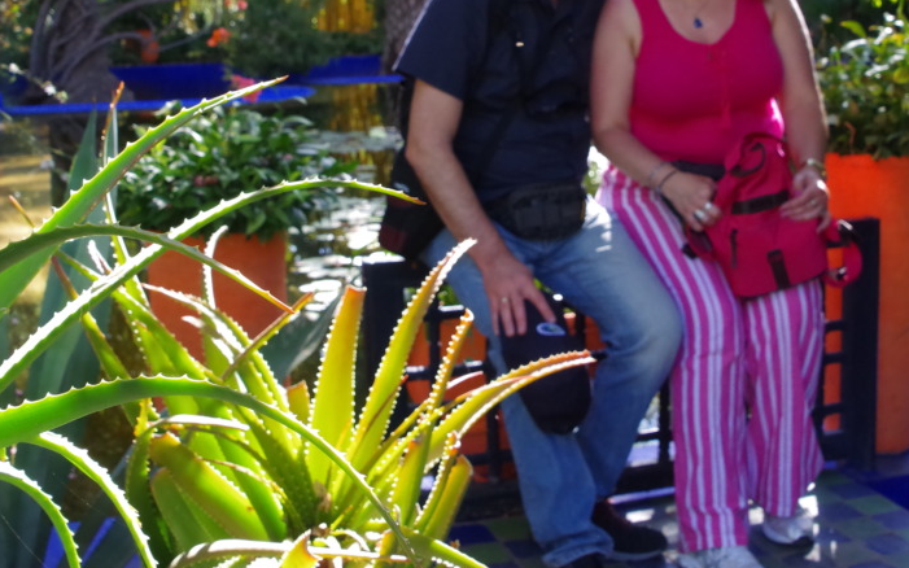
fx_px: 1313
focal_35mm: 53
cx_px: 477
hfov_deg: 38.2
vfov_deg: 23.9
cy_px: 92
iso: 800
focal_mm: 18
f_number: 7.1
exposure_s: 1/200
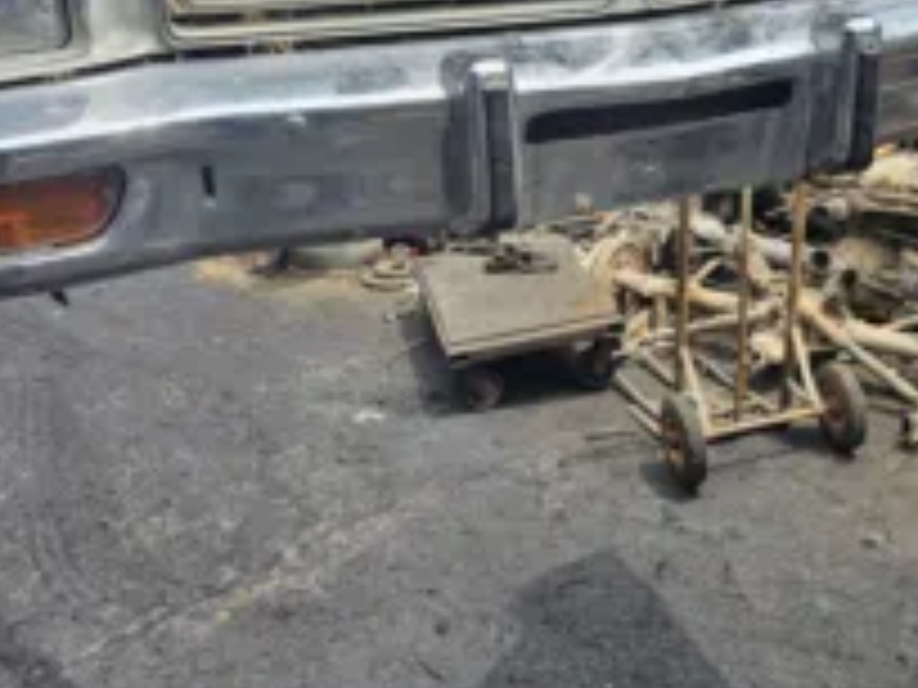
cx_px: 576
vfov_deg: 31.4
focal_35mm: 45
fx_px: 1193
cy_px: 148
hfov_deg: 41.8
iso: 10
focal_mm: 6.3
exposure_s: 1/426
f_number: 1.7
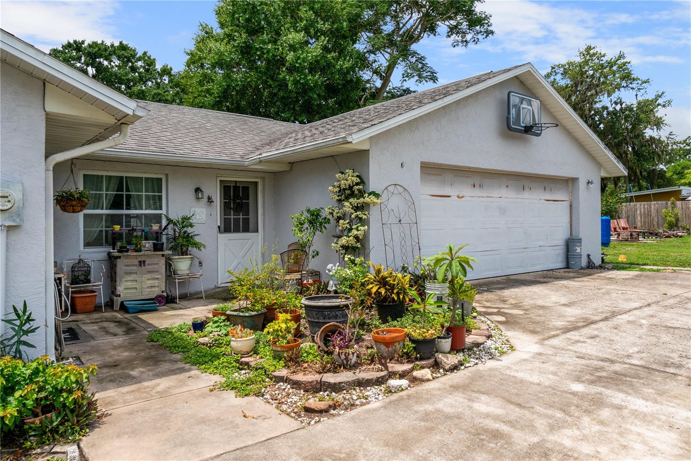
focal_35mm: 24
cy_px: 230
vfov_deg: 53.1
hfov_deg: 73.8
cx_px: 346
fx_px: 461
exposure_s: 1/800
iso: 400
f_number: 8
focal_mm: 16
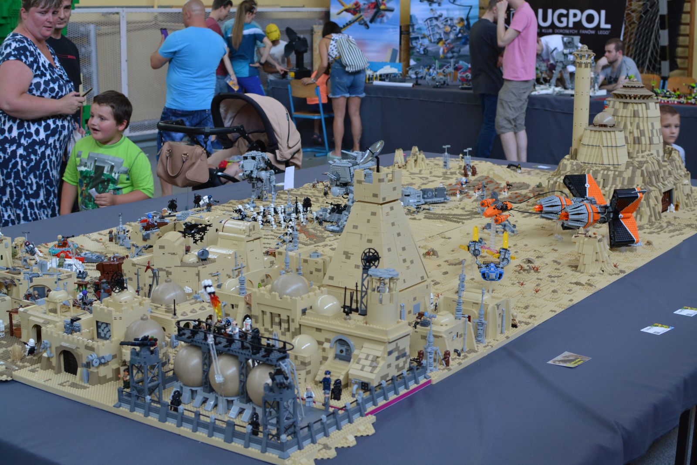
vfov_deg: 25.8
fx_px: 1016
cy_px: 232
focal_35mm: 52
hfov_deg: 37.8
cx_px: 348
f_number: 5
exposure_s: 1/100
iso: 800
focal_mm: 35
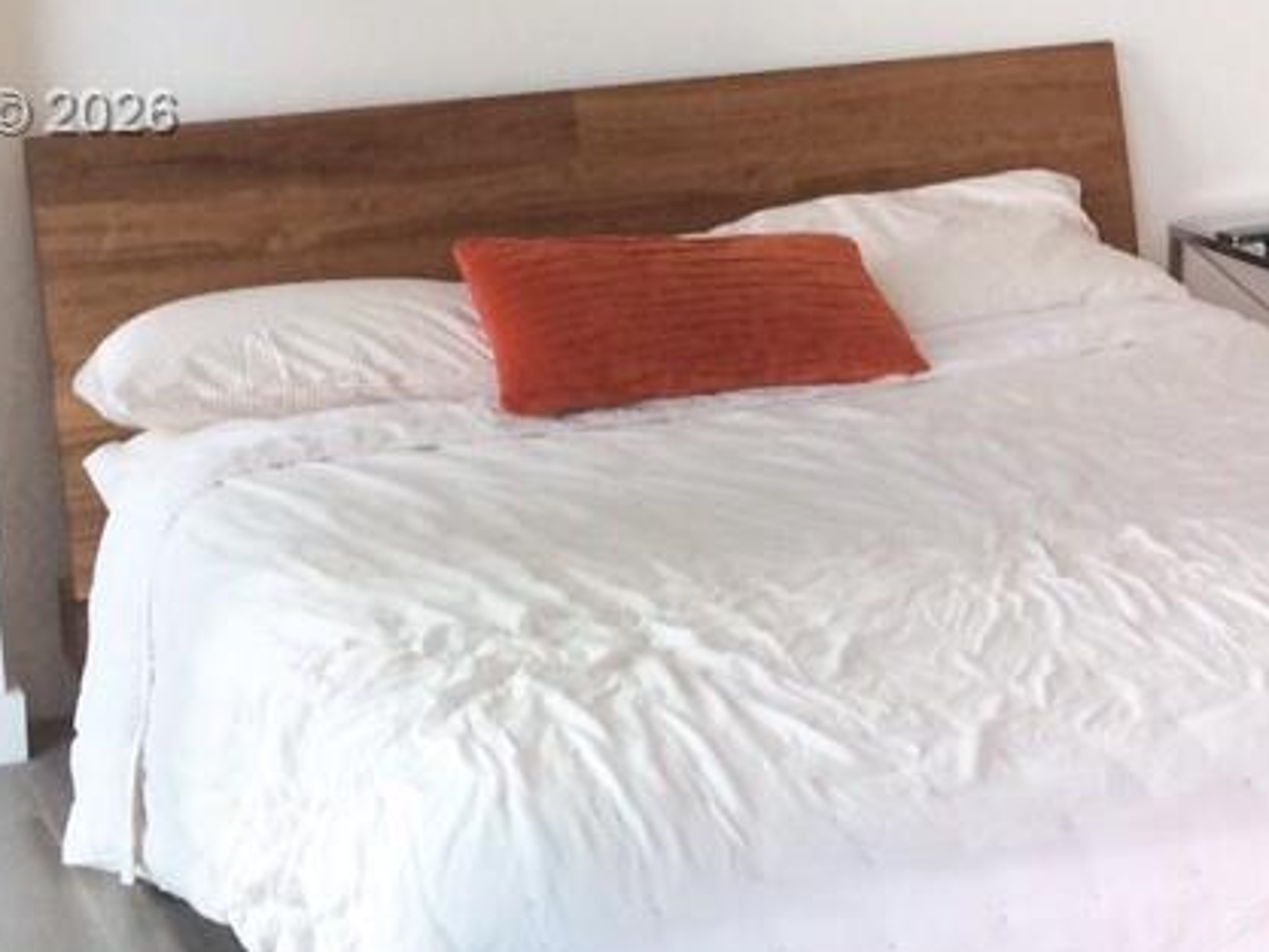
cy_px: 116
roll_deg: +1.3
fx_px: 3264
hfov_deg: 21.1
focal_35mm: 89
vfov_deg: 16.4
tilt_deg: -10.7
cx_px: 1348
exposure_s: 1/40
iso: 40
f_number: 2.2
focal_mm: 4.15
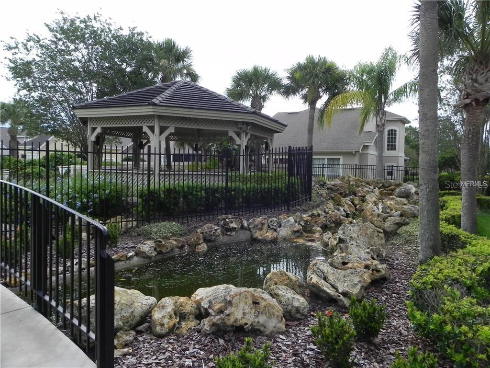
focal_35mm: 26
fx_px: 368
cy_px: 184
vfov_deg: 53.1
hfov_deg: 67.3
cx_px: 245
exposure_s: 1/293
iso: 160
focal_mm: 4.6
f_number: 6.3
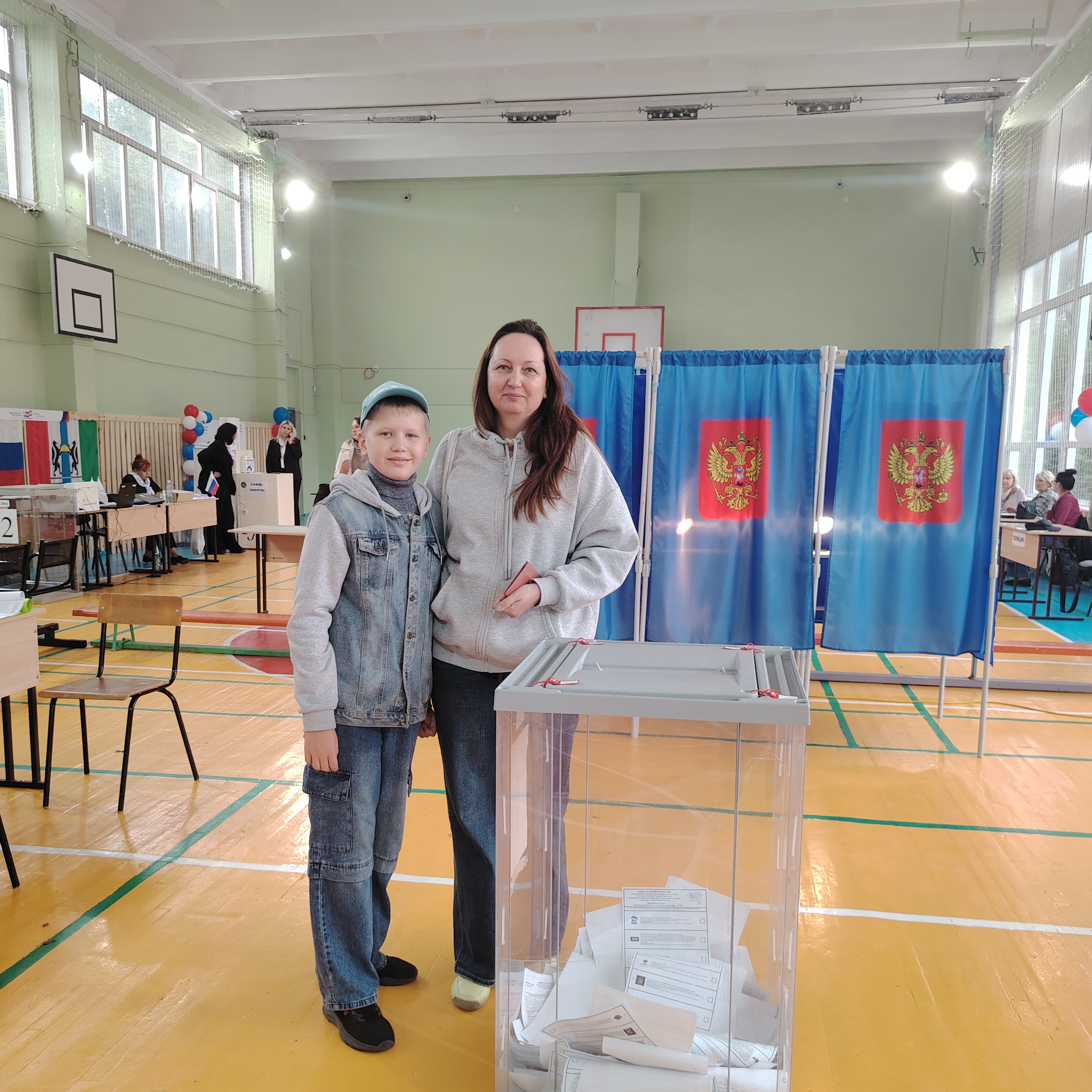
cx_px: 534
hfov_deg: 54.0
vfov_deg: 53.9
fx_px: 1071
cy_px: 618
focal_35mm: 30
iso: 391
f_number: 1.75
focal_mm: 5.25
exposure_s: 1/50
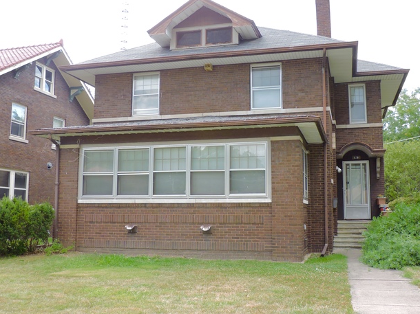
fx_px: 509
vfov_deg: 34.3
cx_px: 216
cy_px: 151
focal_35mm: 42
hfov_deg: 44.8
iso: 280
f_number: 3.3
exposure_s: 1/400
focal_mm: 7.1
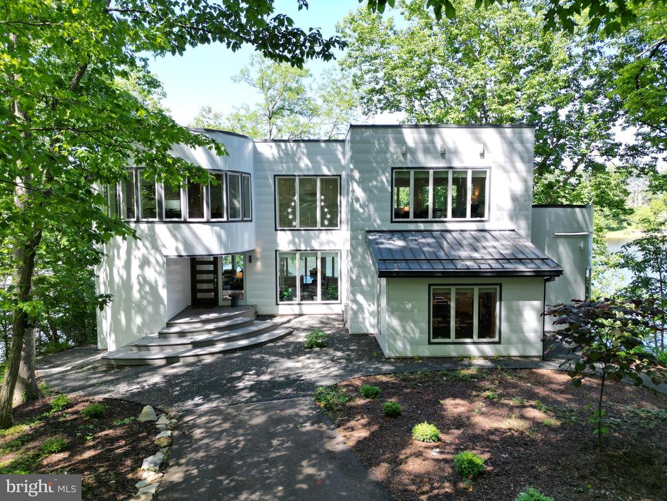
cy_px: 250
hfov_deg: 71.6
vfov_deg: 56.8
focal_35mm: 24
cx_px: 334
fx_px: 462
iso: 100
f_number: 1.7
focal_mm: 6.72
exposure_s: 1/400
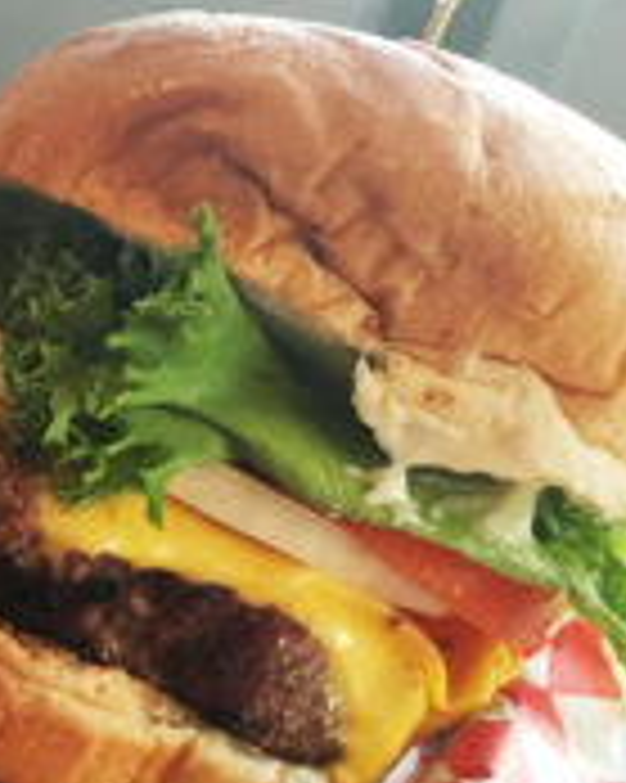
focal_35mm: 65
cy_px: 666
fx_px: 1507
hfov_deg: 21.2
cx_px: -194
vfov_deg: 28.3
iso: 125
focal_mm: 4.15
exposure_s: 1/30
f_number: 2.2
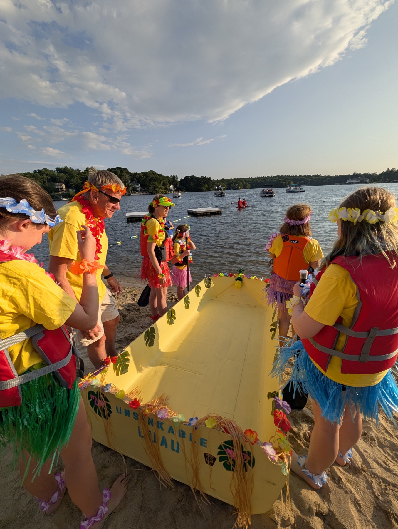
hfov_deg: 94.6
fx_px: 184
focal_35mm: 12
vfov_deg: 110.5
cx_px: 199
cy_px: 264
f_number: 1.7
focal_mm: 2.02
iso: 56
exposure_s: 1/4184
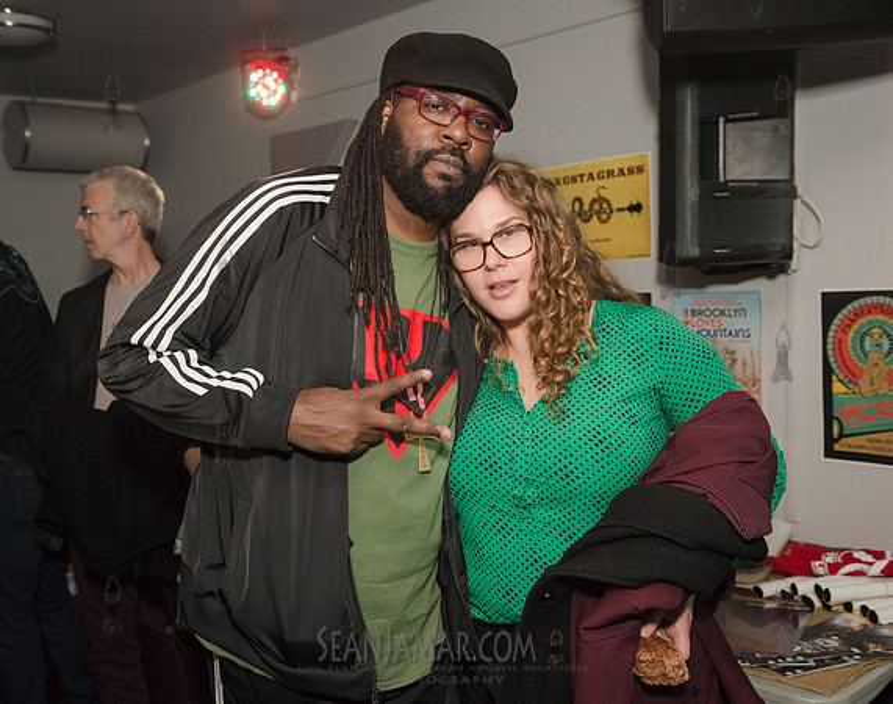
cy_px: 366
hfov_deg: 48.7
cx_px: 435
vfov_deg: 39.2
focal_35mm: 38
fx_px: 987
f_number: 4
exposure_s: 1/320
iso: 2500
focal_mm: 32
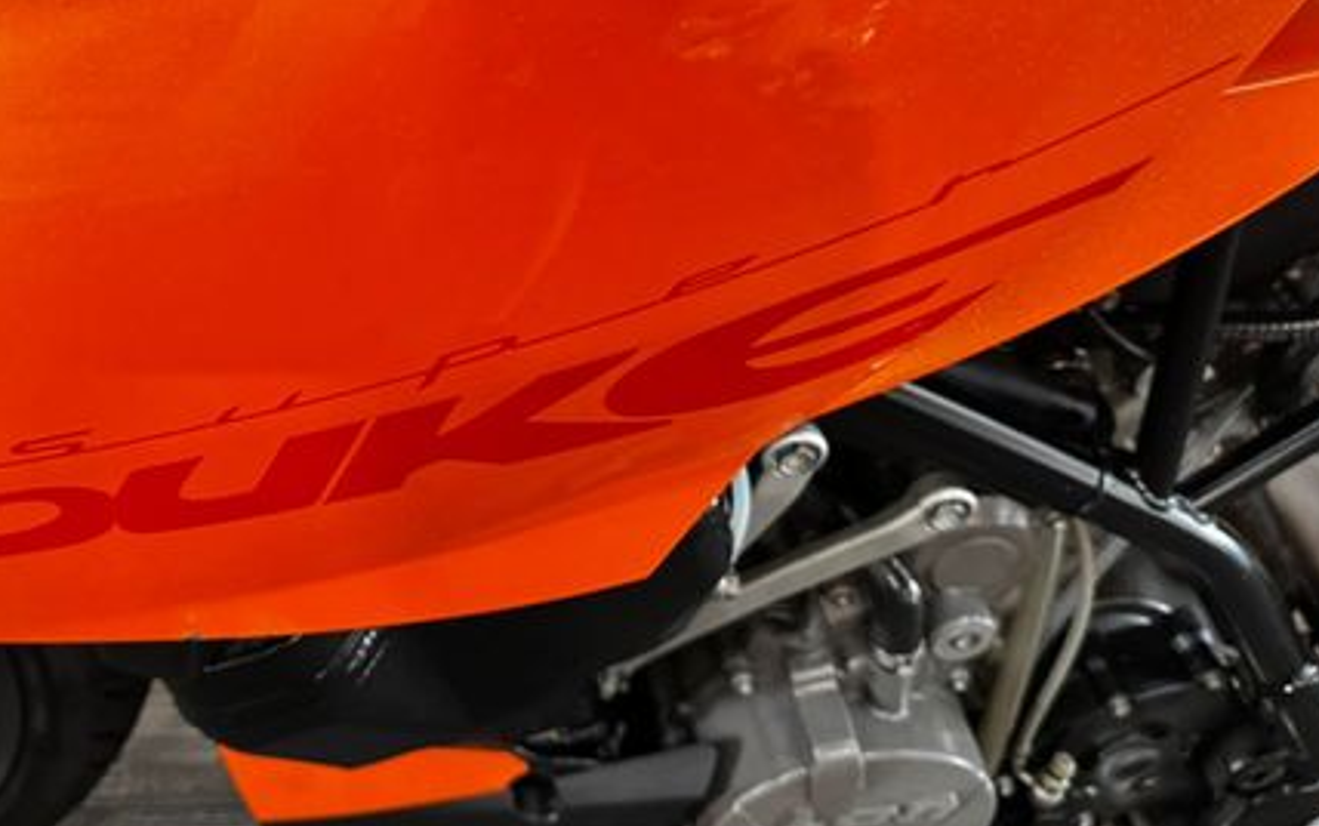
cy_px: 284
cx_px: 475
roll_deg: -11.5
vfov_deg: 33.4
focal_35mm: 38
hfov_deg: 50.9
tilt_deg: -37.3
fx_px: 1367
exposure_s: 1/50
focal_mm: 6.76
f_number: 1.78
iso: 640
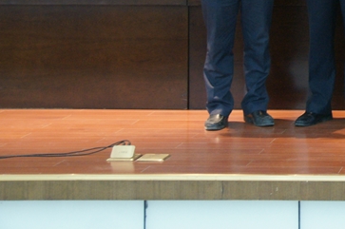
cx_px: 456
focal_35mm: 110
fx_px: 1053
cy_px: -90
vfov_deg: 12.0
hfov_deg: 17.4
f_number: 4.5
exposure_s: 1/15
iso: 800
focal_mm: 26
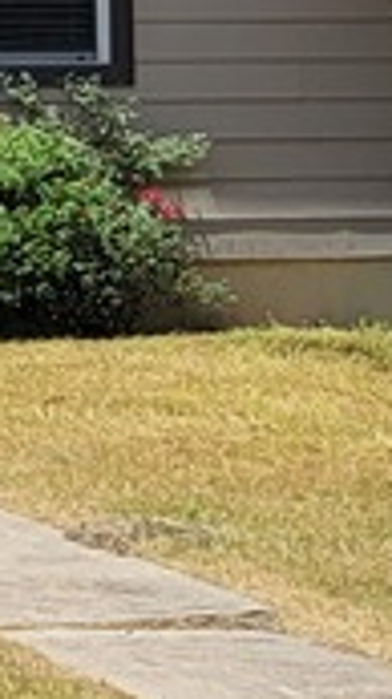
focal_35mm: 236
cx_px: -550
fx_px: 4372
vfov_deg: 9.0
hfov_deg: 5.0
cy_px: -121
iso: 40
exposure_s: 1/3569
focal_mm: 5.4
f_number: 1.8
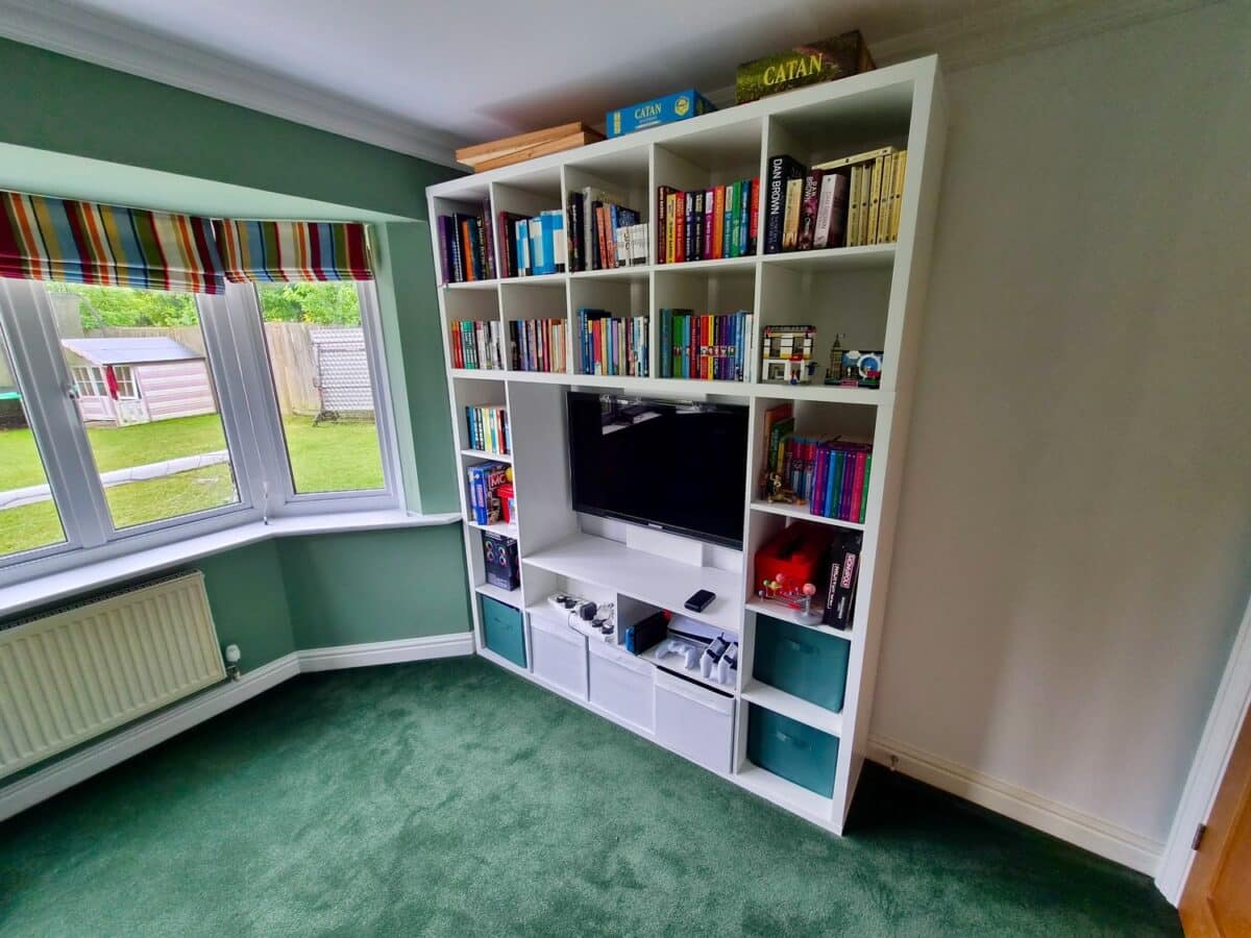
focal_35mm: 13
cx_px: 626
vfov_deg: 89.9
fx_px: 470
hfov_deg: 106.2
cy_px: 469
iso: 125
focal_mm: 2.2
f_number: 2.2
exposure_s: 1/100
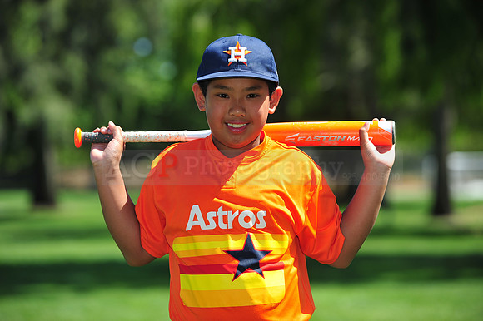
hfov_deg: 12.5
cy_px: 160
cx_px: 242
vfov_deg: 8.3
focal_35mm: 165
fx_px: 2212
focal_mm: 165
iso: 200
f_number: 4.5
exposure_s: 1/1250
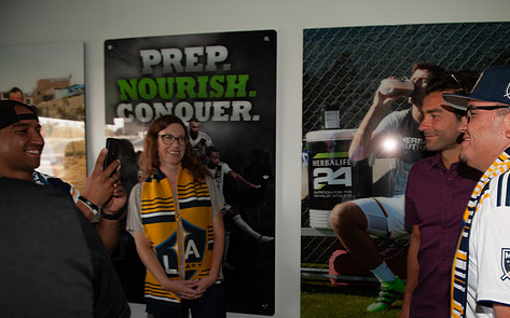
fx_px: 417
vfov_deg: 41.4
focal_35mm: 30
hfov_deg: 62.4
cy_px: 206
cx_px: 304
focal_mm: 24
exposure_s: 1/60
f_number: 3.5
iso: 200
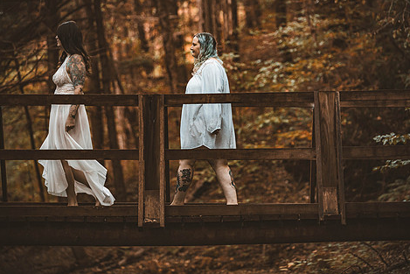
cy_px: 119
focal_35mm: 167
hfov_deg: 12.3
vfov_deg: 8.2
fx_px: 1902
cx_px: 197
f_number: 2.8
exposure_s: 1/250
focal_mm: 135
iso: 1250
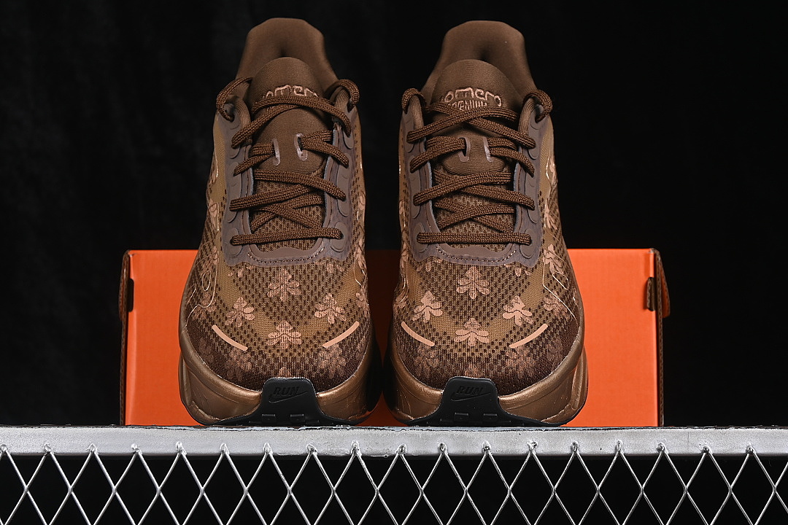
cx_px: 394
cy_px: 262
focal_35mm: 75
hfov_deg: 27.0
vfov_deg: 18.2
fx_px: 1642
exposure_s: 1/60
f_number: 6.3
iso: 160
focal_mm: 50
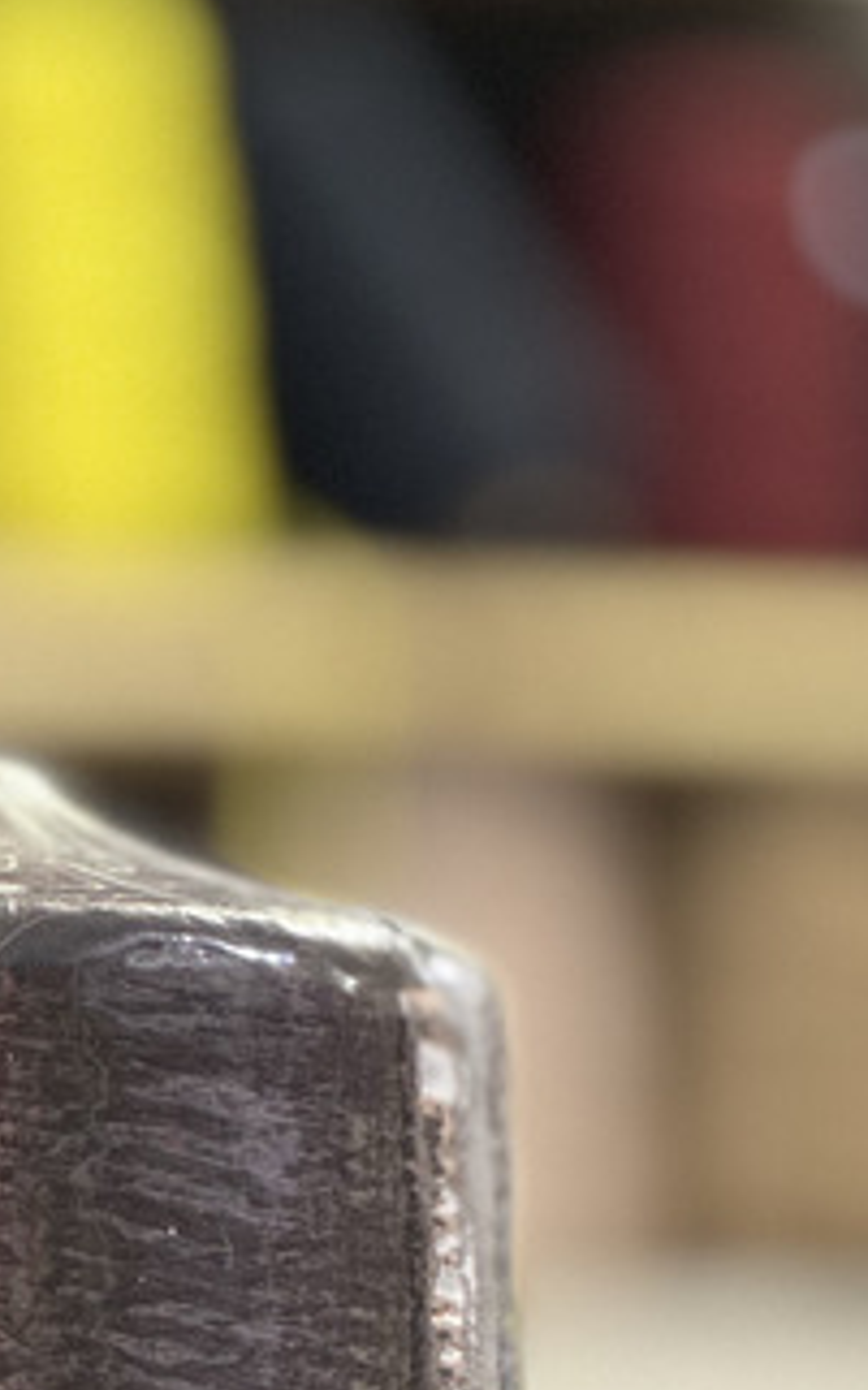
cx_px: -238
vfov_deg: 10.2
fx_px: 7690
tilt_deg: +0.3
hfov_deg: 6.4
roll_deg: +0.9
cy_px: 1554
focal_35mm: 203
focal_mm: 9
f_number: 2.8
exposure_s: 1/33
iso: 320
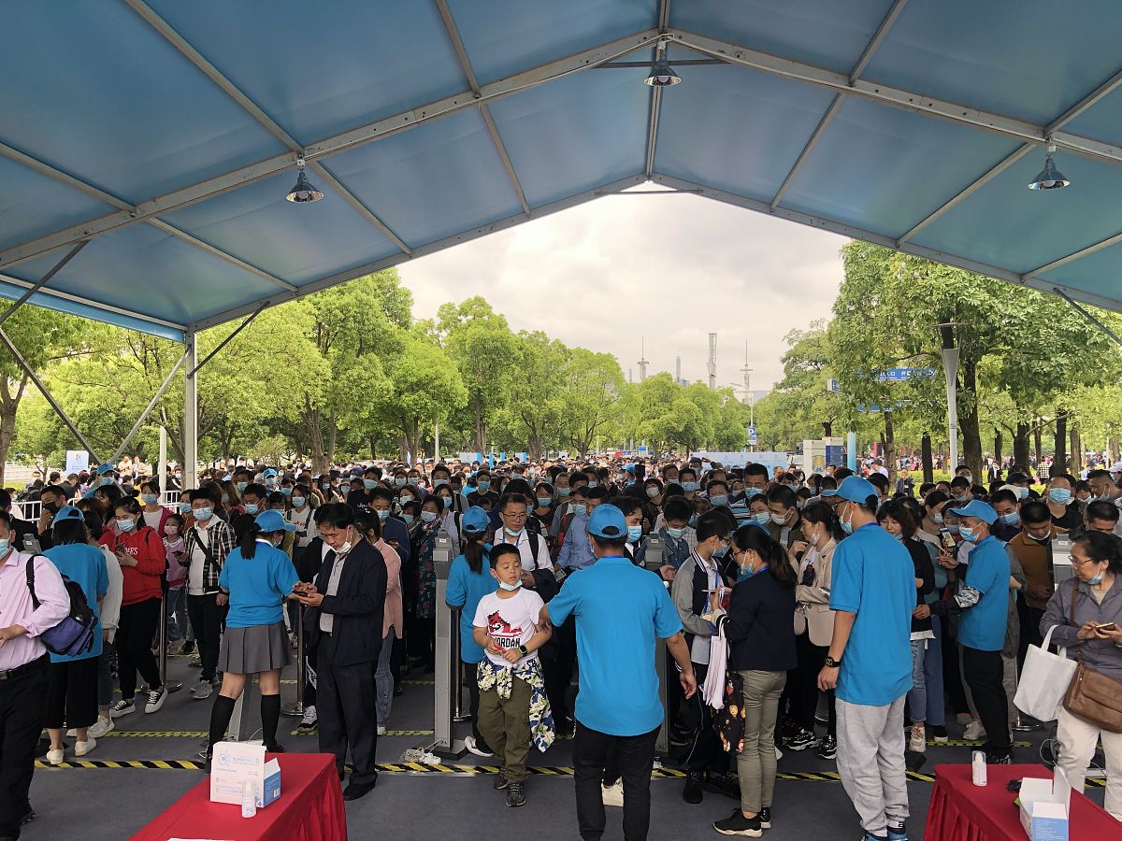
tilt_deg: +1.3
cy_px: 420
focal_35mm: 28
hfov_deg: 63.4
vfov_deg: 49.7
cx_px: 561
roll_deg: -0.5
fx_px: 908
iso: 20
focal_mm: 3.99
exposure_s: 1/120
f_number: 1.8
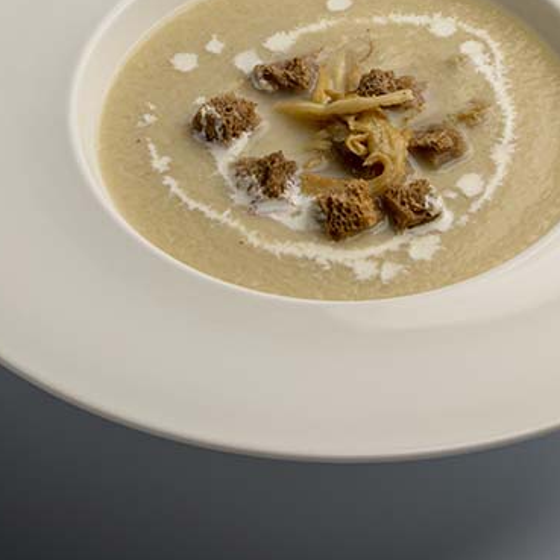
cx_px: 223
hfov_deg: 9.3
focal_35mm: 188
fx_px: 3441
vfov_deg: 9.3
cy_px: 211
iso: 80
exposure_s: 1/200
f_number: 8.5
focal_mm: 85
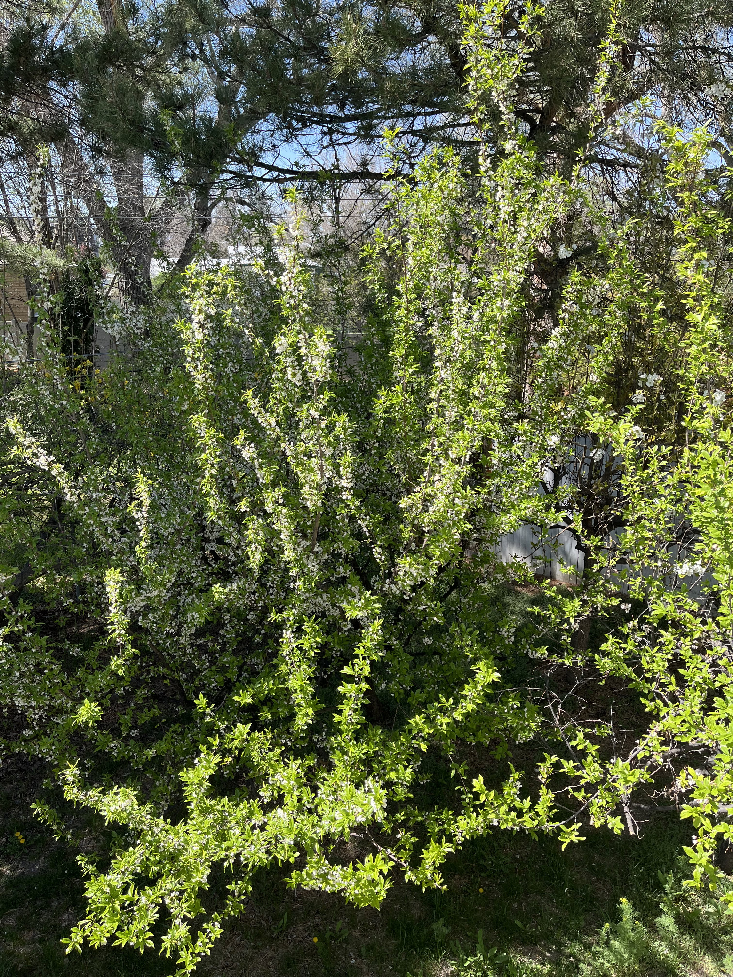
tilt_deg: -17.4
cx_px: 366
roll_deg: +0.0
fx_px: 734
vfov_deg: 67.3
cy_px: 488
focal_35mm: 26
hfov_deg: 53.1
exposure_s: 1/913
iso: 50
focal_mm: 5.1
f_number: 1.6
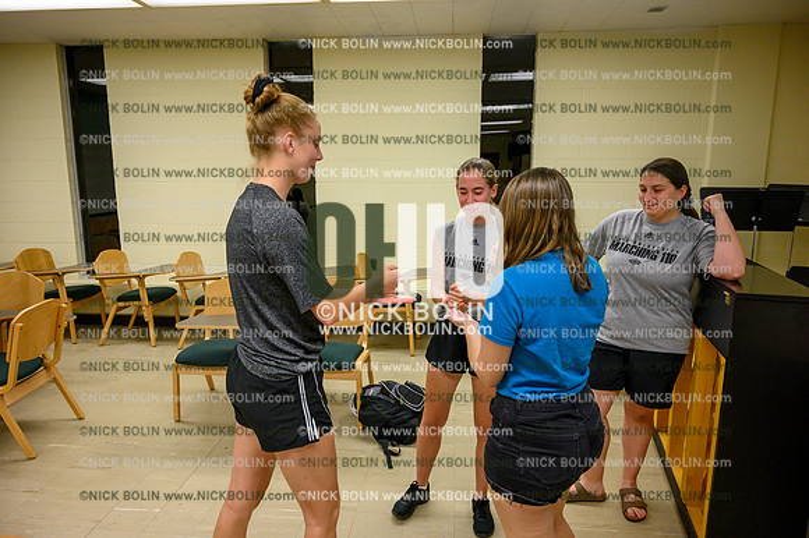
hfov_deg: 73.8
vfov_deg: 53.1
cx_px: 404
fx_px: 539
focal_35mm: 24
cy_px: 269
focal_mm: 24
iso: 1600
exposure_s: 1/250
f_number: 4.5
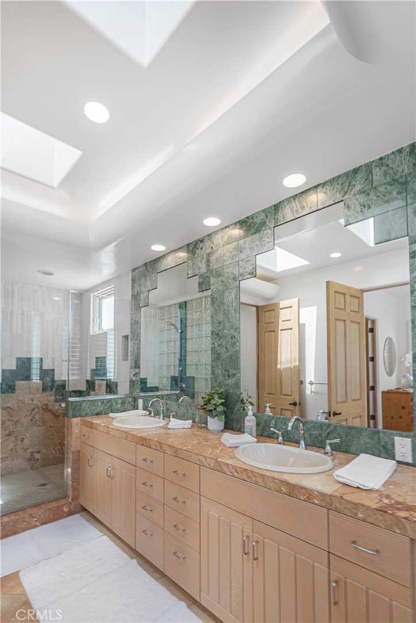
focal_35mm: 16
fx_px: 277
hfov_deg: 73.8
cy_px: 312
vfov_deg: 96.7
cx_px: 208
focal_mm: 16
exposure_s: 1/8
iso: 100
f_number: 14
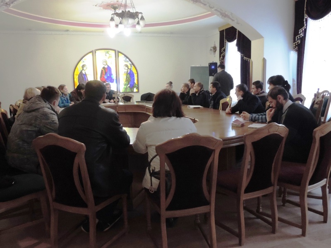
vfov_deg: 46.8
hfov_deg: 60.0
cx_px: 166
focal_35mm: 30
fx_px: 287
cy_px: 124
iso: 800
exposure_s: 1/20
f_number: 3.1
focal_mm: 5.3
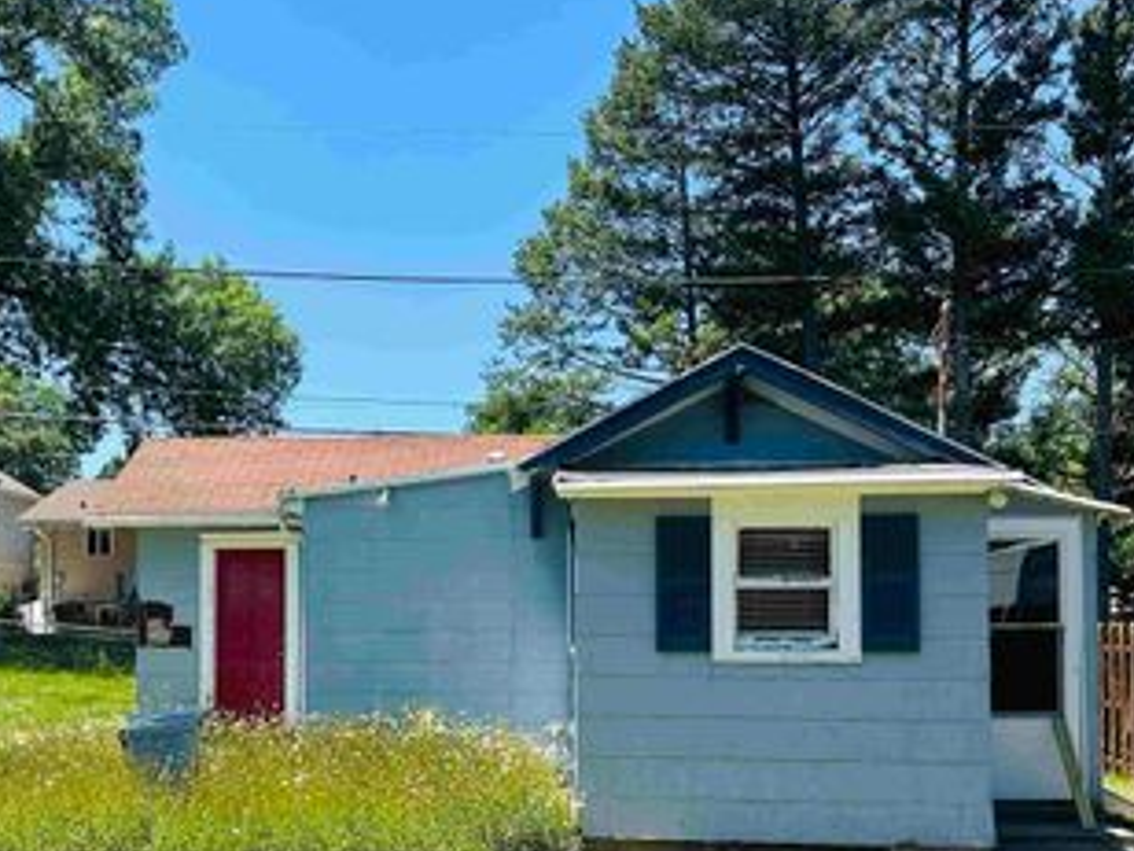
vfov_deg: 36.4
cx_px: 486
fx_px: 1278
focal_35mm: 39
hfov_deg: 47.7
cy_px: 577
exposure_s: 1/2469
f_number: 1.78
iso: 80
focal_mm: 6.86
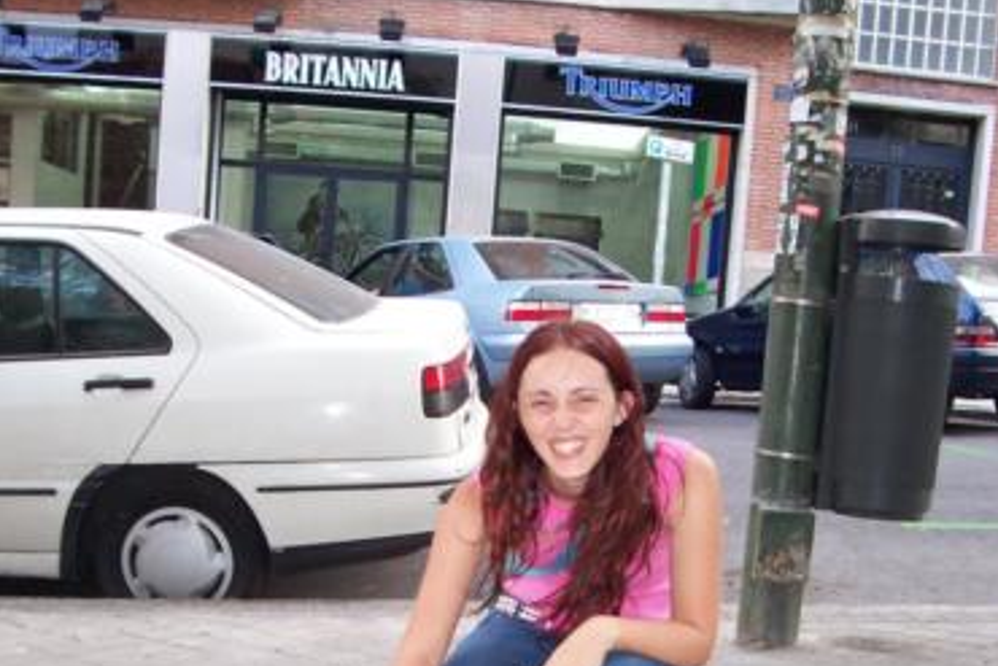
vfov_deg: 25.5
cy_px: 537
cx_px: 500
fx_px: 1442
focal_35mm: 52
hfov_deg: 38.2
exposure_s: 1/60
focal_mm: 5.6
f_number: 2.8
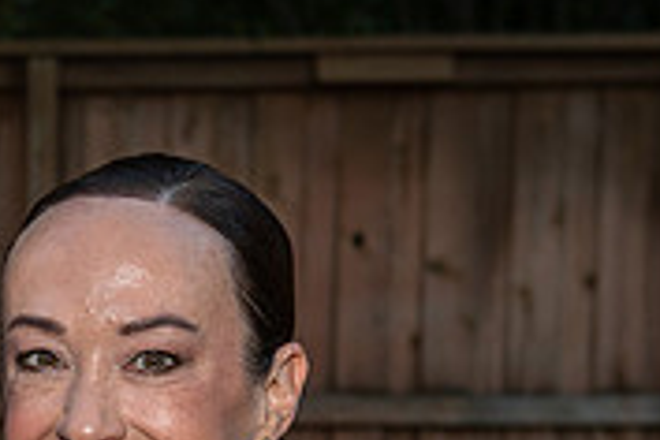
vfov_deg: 6.9
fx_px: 3630
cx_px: -266
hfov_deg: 10.1
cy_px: 499
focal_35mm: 198
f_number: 5.6
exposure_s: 1/60
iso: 400
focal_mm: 56
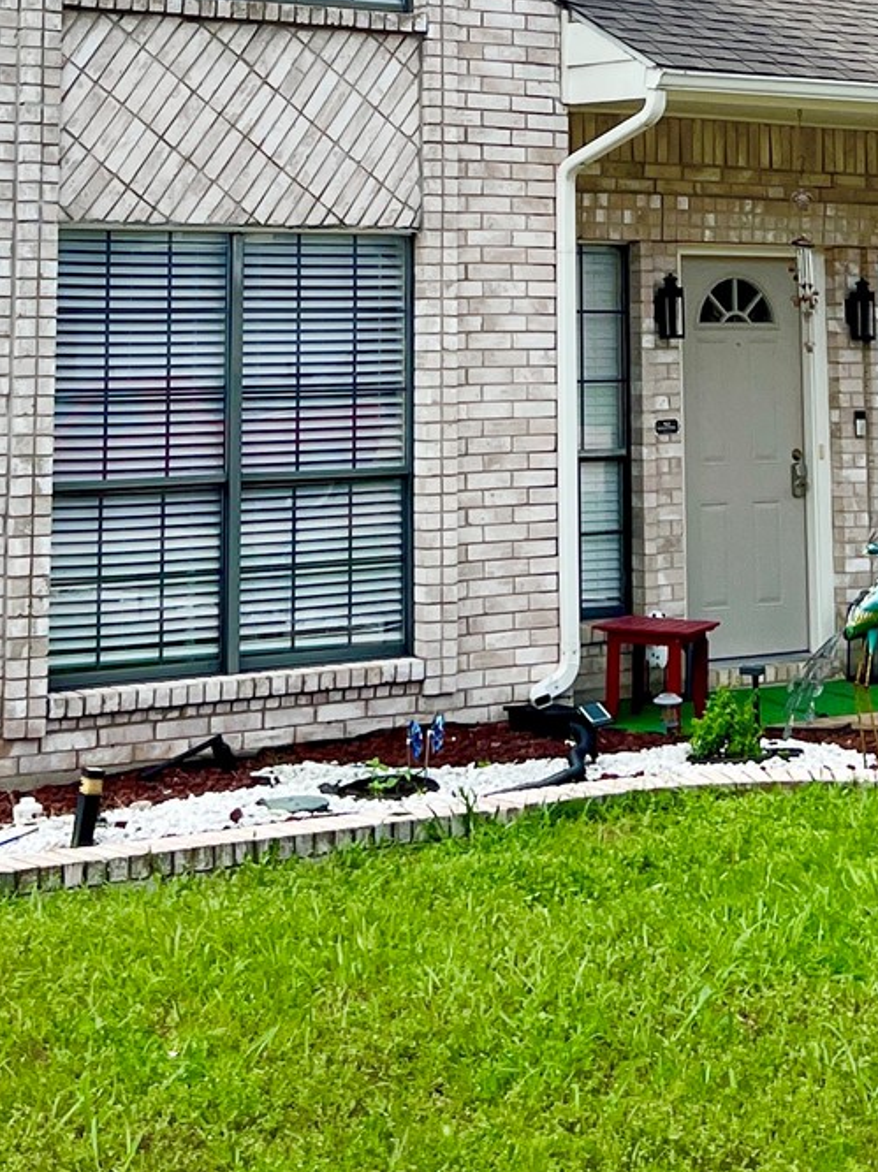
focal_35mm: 80
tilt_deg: +8.7
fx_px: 2707
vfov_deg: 23.1
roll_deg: -0.4
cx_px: 575
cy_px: -77
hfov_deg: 18.4
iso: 50
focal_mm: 5.7
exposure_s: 1/8000
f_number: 1.5
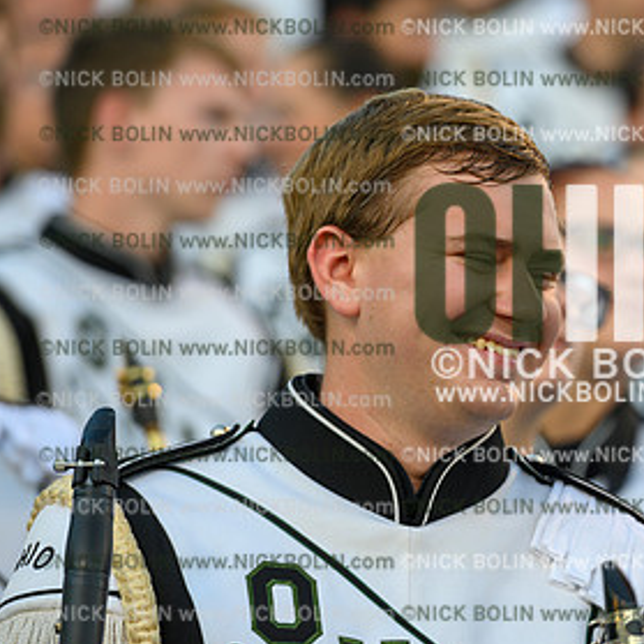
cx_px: 577
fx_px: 7451
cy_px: 294
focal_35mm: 354
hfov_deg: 4.9
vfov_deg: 4.9
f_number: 4
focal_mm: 200
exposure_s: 1/125
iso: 160
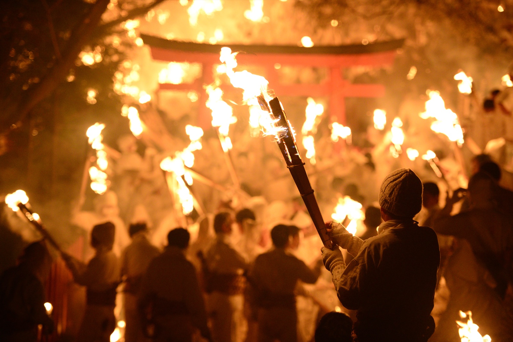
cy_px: 171
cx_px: 256
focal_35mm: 112
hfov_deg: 18.3
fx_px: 1595
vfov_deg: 12.2
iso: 4000
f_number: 4
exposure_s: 1/125
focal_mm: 112
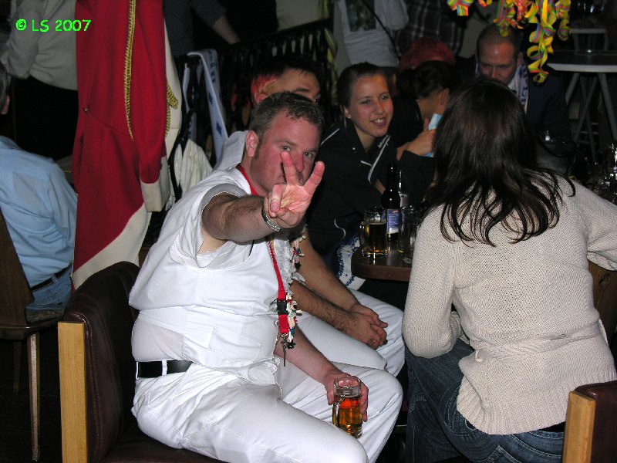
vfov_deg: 22.9
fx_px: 1141
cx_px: 308
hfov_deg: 30.3
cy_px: 232
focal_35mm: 64
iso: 50
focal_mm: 16.4
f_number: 3.2
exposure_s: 1/60.1
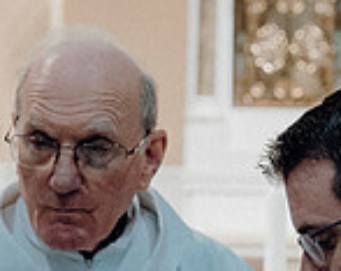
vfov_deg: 5.0
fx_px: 3062
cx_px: 95
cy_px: 446
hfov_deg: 6.4
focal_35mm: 304
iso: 2000
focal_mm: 55
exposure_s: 1/160
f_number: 3.5
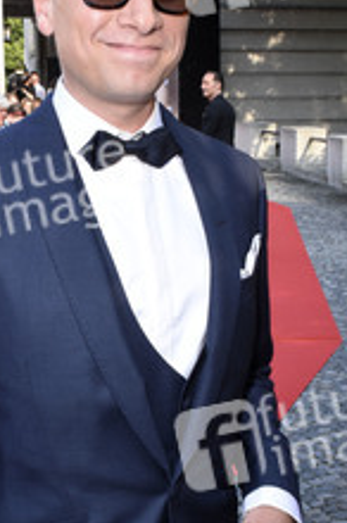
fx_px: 870
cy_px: 316
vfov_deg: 33.3
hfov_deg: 22.3
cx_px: 81
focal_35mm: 60
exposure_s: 1/60
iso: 1000
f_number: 20
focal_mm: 22
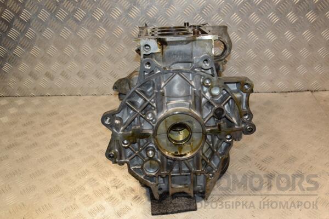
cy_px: 110
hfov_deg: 51.3
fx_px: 343
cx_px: 164
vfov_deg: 35.5
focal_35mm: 38
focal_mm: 25
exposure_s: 1/200
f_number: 5.6
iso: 800
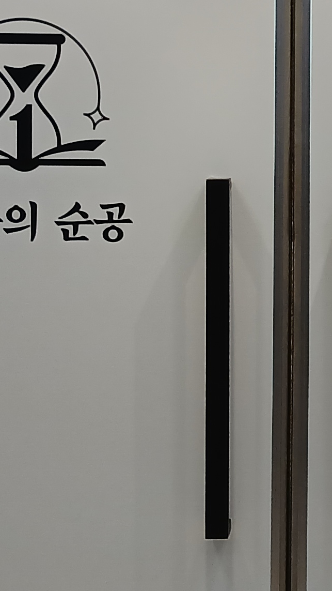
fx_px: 1643
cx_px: 290
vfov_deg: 20.3
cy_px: 174
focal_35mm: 105
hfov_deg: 11.5
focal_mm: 3.98
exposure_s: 1/60
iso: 80
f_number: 1.8
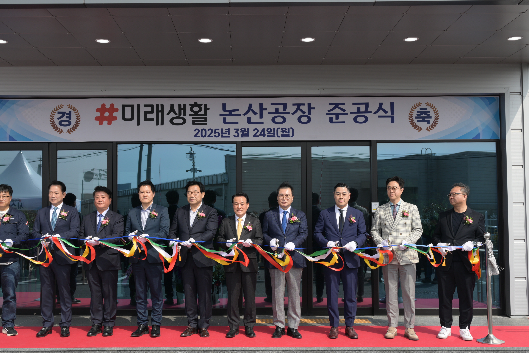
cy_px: 186
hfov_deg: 47.4
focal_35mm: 41
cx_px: 240
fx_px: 602
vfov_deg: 32.6
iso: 100
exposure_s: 1/250
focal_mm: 36
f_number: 7.1
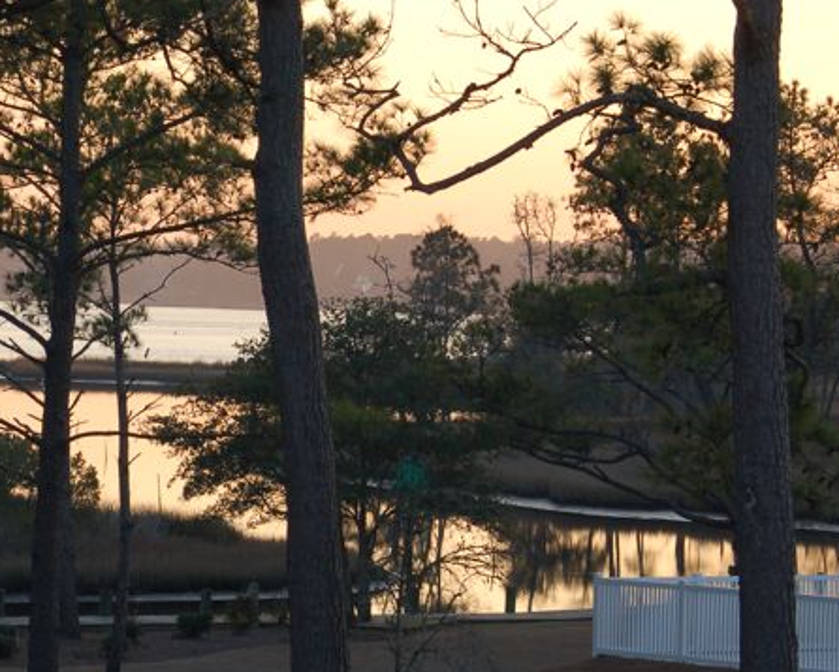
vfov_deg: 7.7
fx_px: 5017
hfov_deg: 9.5
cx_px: 141
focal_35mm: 202
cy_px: 350
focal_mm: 80
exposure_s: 1/125
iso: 400
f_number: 9
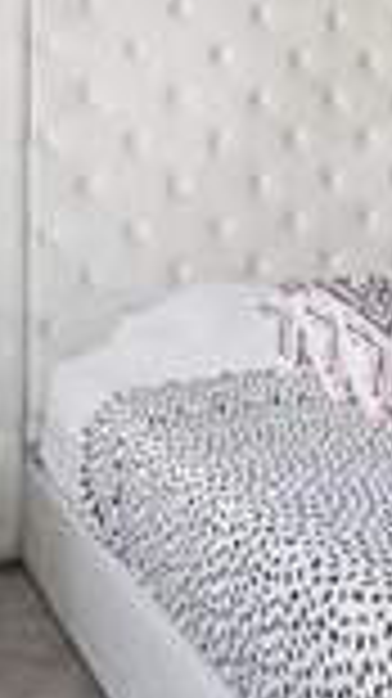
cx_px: 275
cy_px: 137
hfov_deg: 22.9
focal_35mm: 52
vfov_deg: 38.4
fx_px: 962
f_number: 8
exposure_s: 1/10
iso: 400
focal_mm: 16
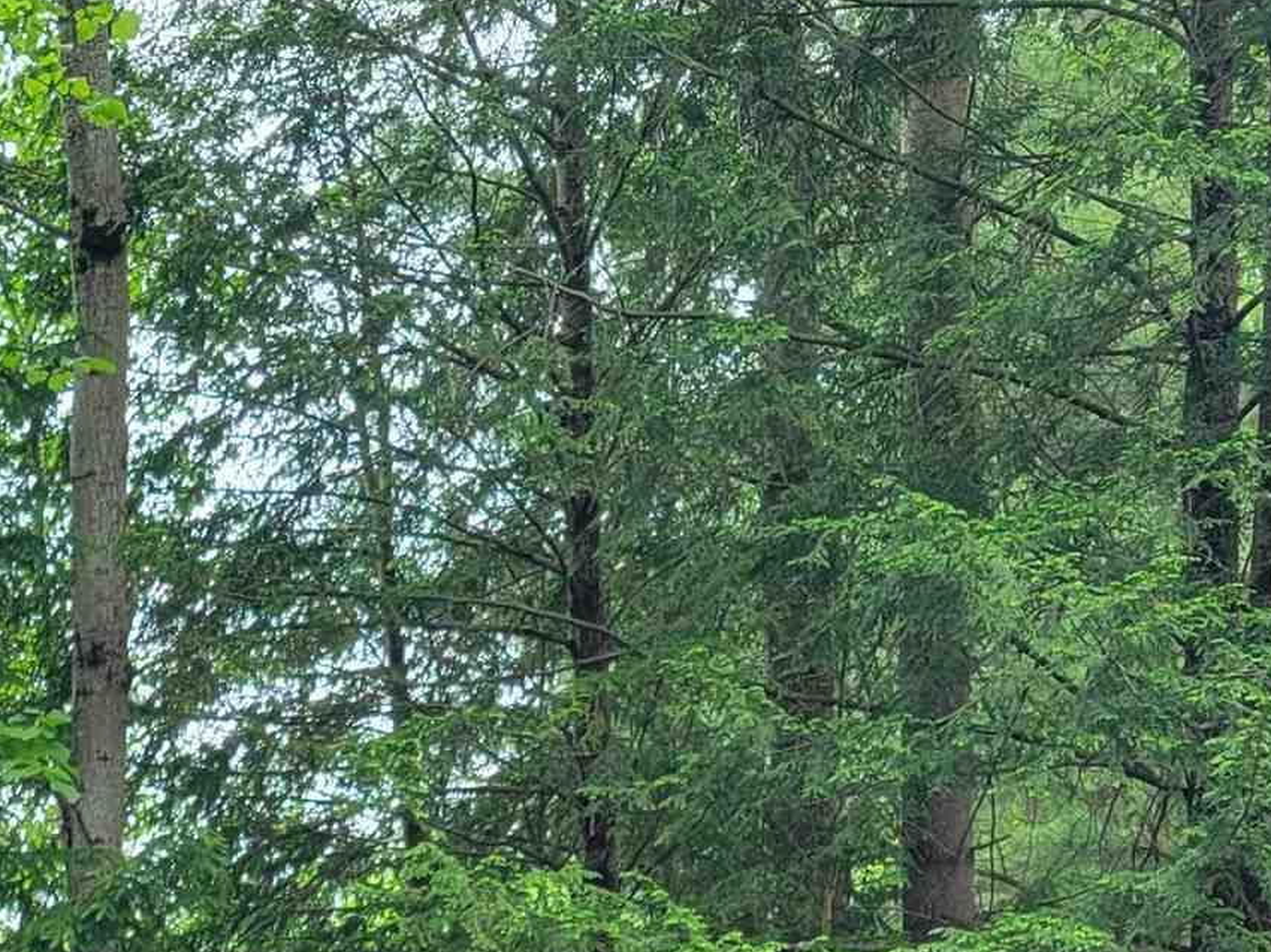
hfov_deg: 19.7
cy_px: 1539
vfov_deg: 14.4
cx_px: -241
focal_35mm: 94
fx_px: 3450
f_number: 1.8
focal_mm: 5.4
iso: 40
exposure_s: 1/161
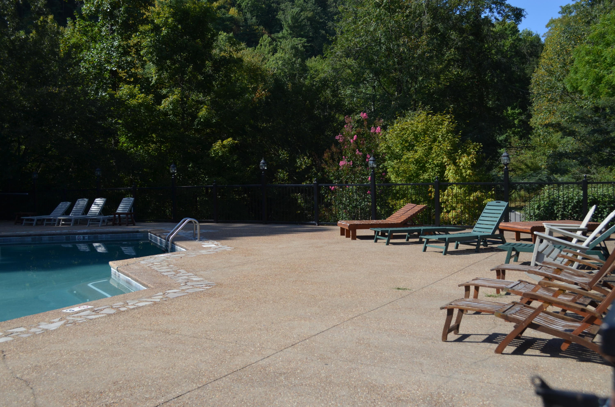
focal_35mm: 36
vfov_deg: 36.7
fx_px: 614
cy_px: 204
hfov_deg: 53.2
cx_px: 308
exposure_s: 1/1600
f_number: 5.6
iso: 400
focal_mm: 24
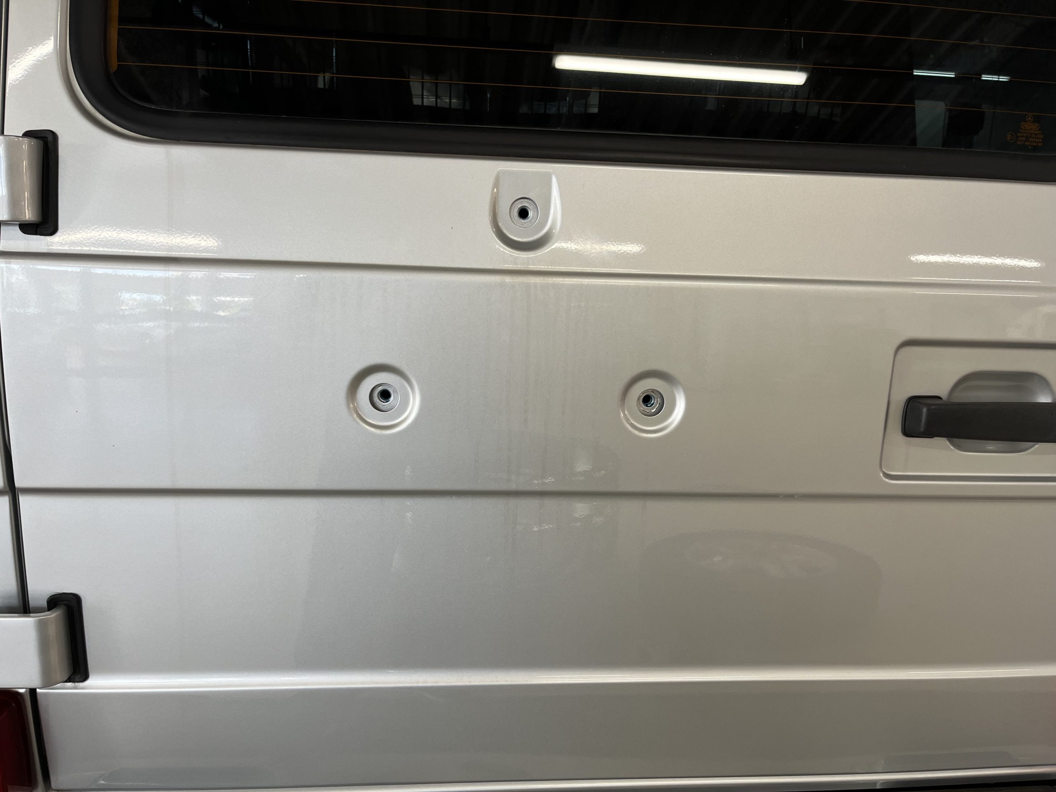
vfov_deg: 53.1
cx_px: 528
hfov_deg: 67.3
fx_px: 793
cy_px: 396
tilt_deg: -12.4
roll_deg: -1.9
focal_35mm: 26
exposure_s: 1/100
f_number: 1.6
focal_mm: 5.1
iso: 64
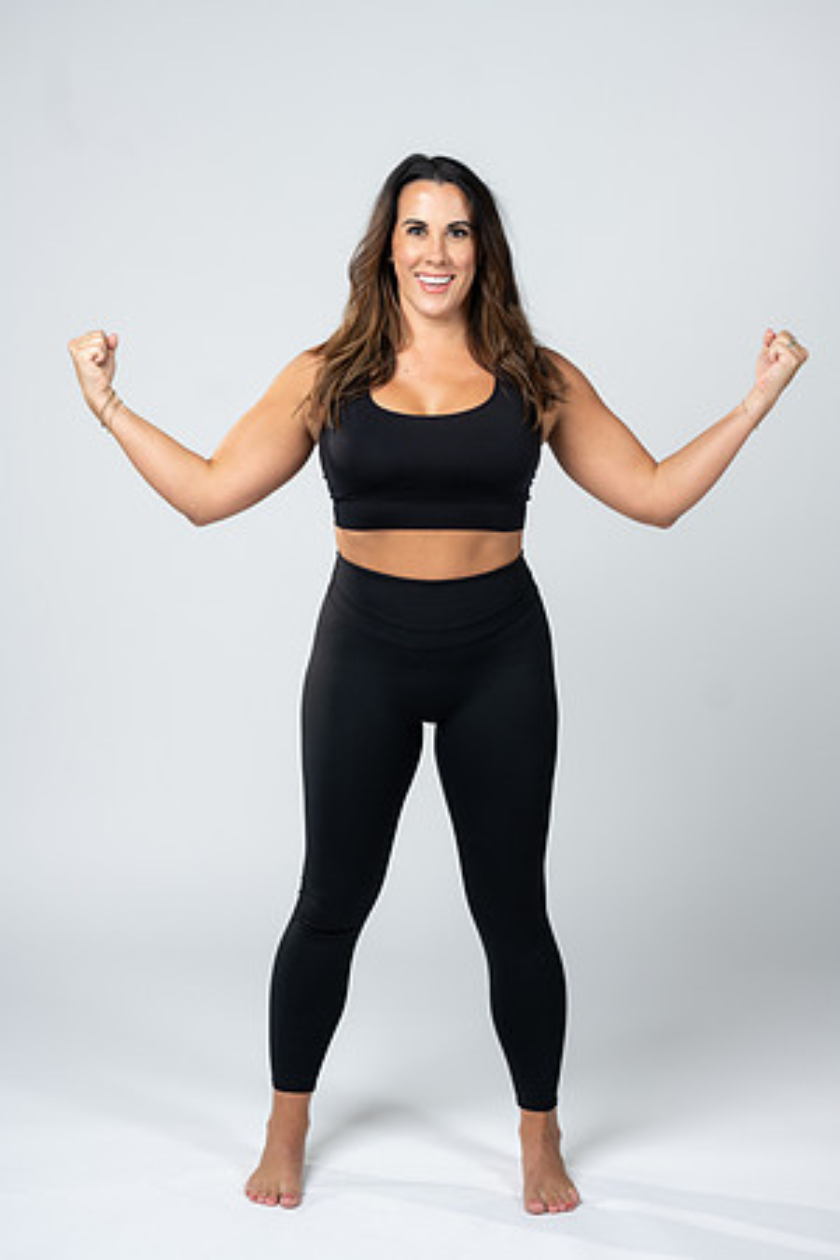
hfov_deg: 16.1
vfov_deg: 23.9
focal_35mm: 85
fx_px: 2975
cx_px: 420
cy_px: 630
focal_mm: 85
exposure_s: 1/160
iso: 200
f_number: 3.5
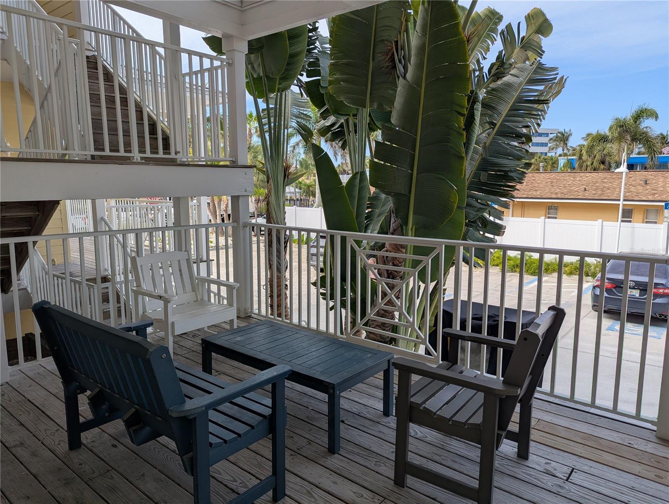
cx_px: 334
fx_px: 464
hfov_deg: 71.5
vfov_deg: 56.9
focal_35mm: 24
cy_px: 252
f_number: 1.85
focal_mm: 6.81
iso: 47
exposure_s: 1/1433
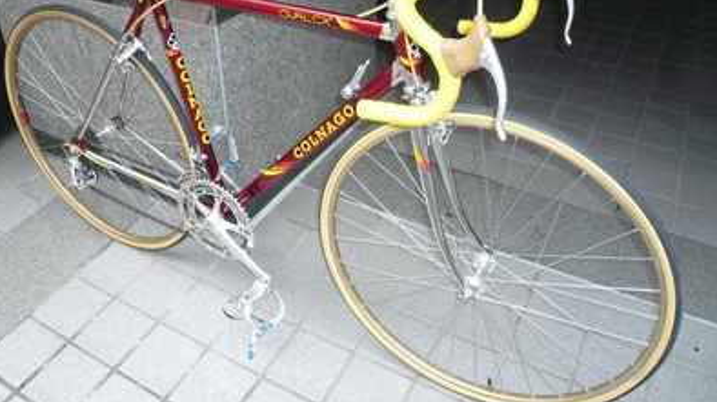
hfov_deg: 62.7
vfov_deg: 37.4
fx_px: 589
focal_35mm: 31
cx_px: 355
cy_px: 142
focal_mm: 4.6
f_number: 2.8
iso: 125
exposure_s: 1/30
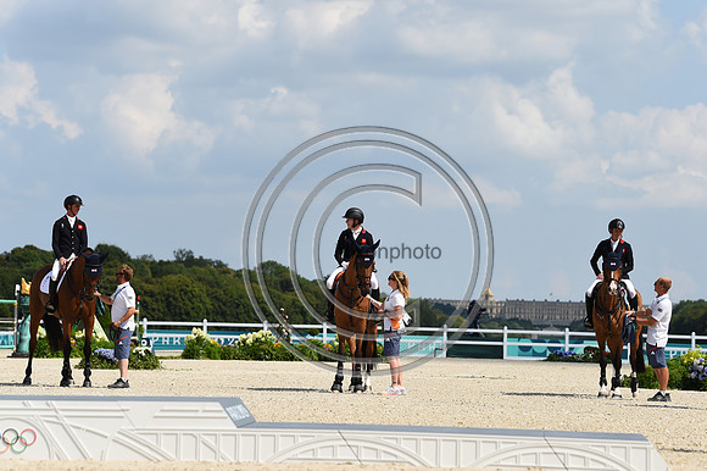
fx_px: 2650
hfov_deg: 15.2
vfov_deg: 10.1
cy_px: 236
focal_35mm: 135
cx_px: 354
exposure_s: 1/1250
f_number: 5.6
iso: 160
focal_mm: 135
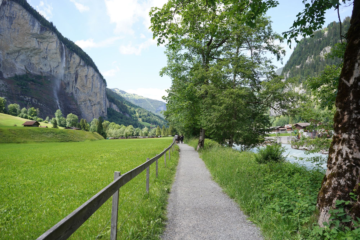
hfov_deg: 73.7
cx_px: 180
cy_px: 120
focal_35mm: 24
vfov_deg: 53.1
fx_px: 240
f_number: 7.1
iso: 100
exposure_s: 1/100
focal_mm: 24
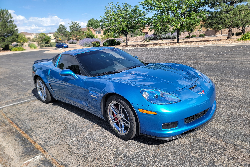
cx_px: 125
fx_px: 174
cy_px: 92
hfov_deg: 71.5
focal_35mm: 25
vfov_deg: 51.2
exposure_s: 1/551
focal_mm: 6.7
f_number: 1.8
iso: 16
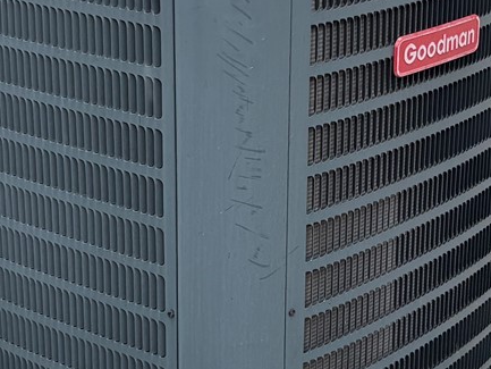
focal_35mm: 96
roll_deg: -2.3
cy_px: 168
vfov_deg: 15.4
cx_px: 270
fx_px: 1362
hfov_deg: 20.4
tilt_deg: -17.0
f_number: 1.6
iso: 50
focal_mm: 5.96
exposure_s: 1/503
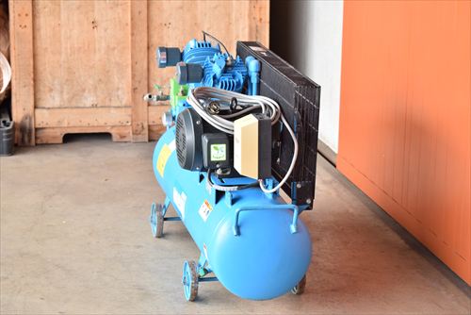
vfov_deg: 14.7
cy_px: 158
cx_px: 236
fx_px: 1217
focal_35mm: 93
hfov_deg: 21.9
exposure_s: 1/400
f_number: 6.3
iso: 1250
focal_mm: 62
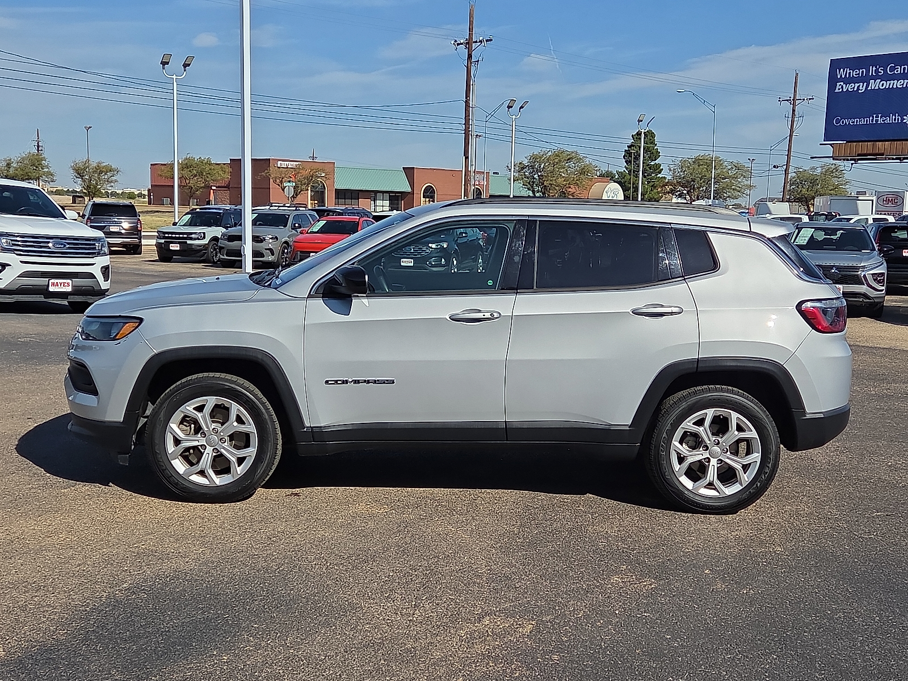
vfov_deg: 34.3
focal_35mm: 42
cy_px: 340
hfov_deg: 44.8
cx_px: 454
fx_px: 1102
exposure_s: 1/5000
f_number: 1.8
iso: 25
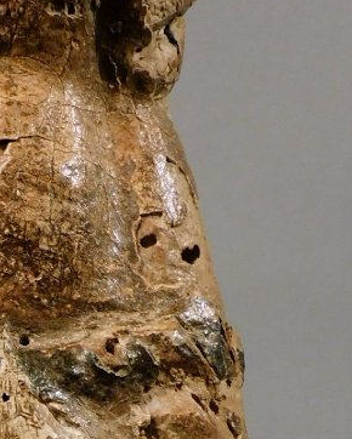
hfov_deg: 15.3
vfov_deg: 18.9
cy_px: 498
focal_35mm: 97
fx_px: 1262
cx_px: -80
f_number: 3.5
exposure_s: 1/30
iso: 320
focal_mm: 5.4
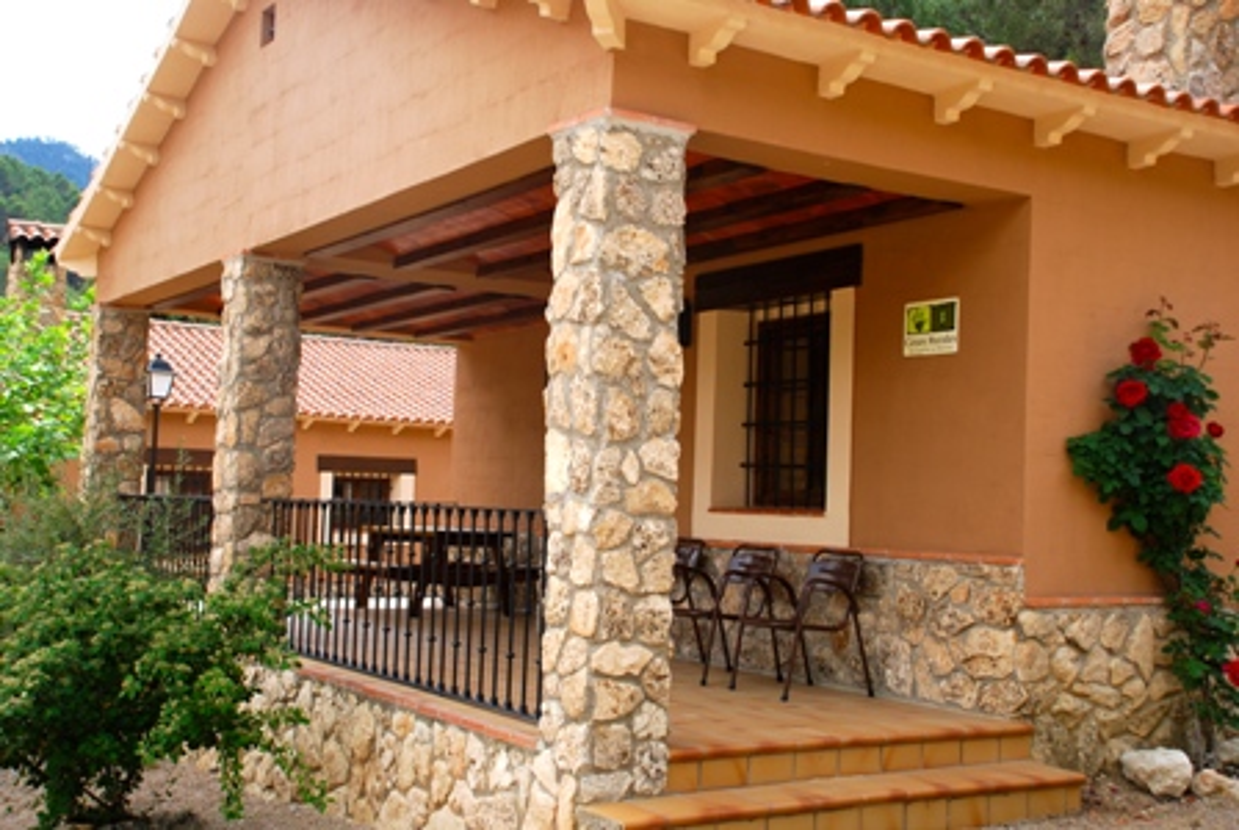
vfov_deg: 32.0
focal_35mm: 42
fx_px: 1447
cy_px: 415
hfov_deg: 46.3
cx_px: 620
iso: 110
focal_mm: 28
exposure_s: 1/125
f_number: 5.6
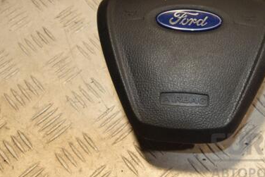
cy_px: 50
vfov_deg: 20.2
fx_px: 493
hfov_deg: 29.6
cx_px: 198
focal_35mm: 67
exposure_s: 1/200
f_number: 7.1
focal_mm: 28
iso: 800
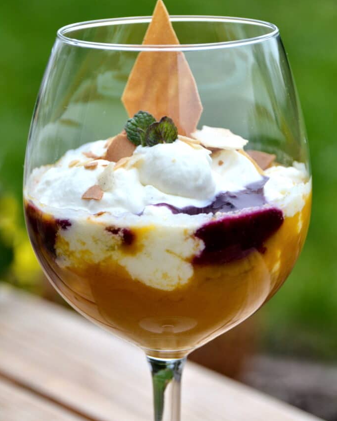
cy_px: 196
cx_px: 168
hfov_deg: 10.1
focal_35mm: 153
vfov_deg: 12.6
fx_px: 1907
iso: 200
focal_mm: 90
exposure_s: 1/125
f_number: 5.6
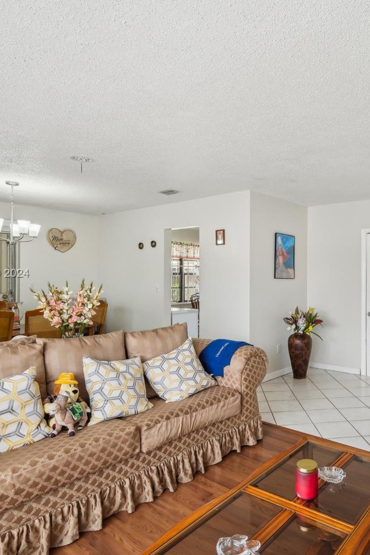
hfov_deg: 52.3
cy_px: 274
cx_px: 284
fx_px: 354
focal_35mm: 23
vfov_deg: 76.1
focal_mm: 10
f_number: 7.1
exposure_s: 1/80
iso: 1250
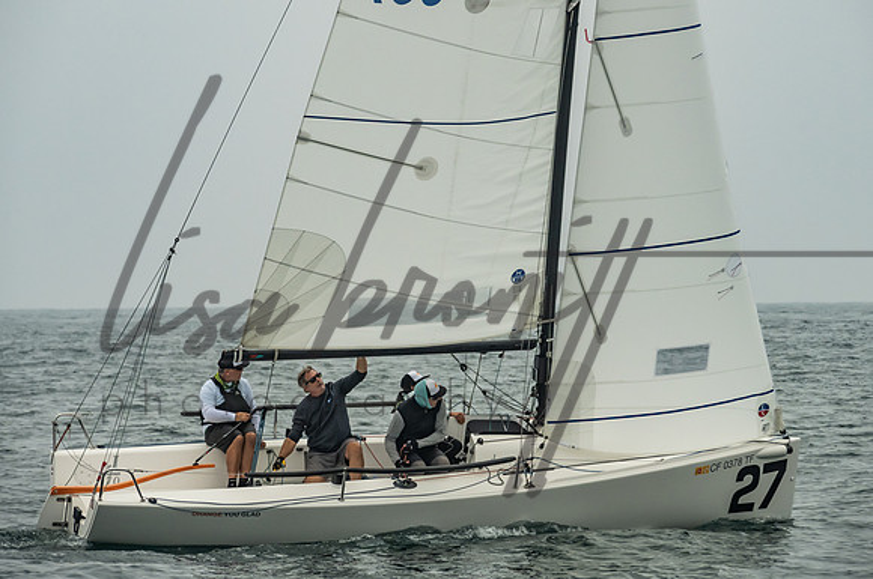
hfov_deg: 8.5
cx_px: 429
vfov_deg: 5.6
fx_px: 5881
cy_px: 246
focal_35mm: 243
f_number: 9
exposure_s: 1/2500
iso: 800
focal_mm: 200
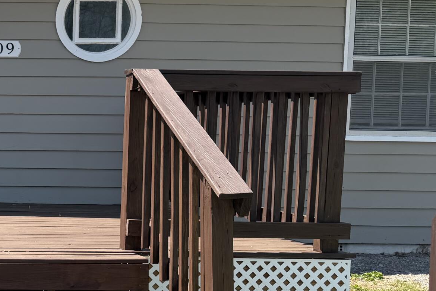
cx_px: -117
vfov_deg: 21.2
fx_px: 775
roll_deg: -0.8
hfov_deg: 26.9
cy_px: 178
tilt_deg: -3.1
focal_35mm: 64
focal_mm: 6.76
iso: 80
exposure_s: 1/2445
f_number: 1.78
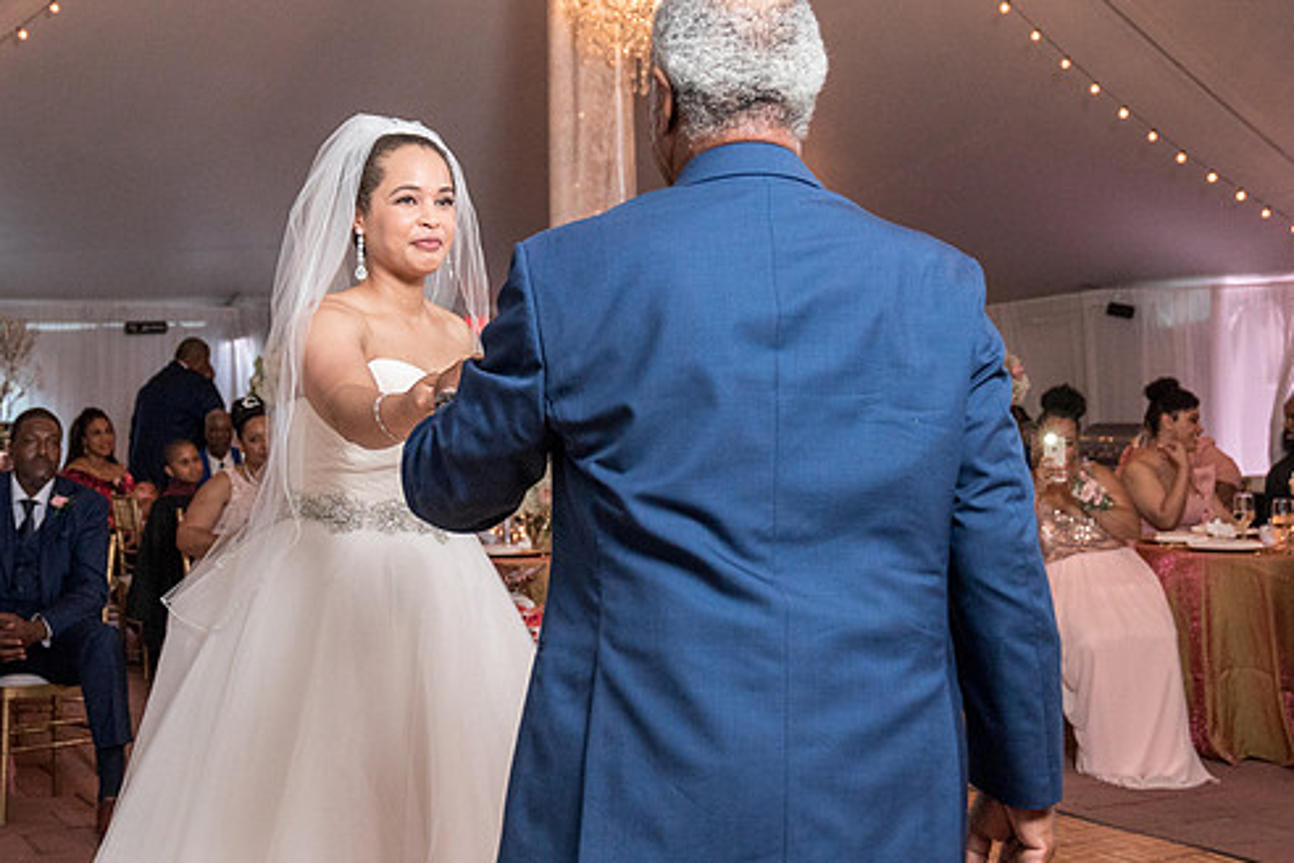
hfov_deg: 36.9
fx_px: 1941
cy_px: 389
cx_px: 615
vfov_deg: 25.0
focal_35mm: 54
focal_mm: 32
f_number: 4
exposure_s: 1/200
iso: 2000
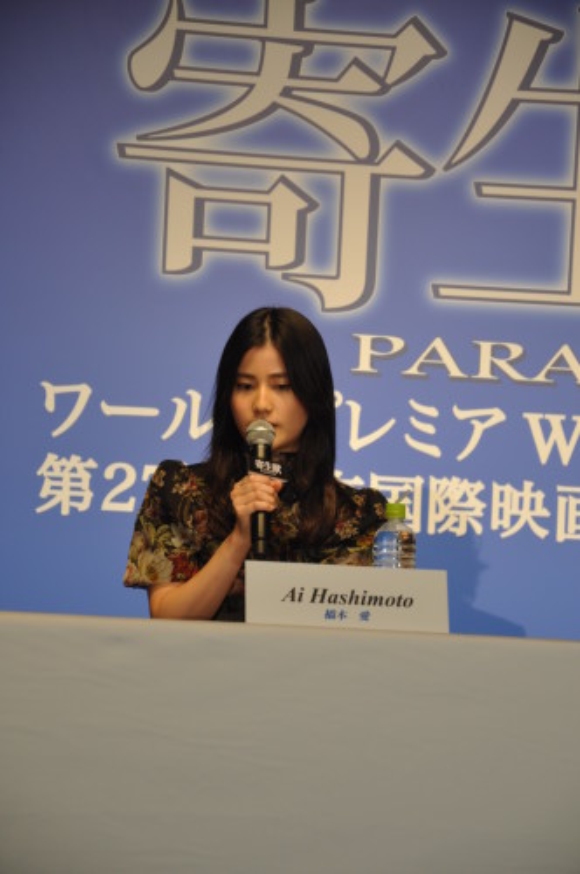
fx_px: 3562
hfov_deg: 9.3
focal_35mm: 147
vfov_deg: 14.0
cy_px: 437
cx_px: 290
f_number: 5.6
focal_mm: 98
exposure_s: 1/13
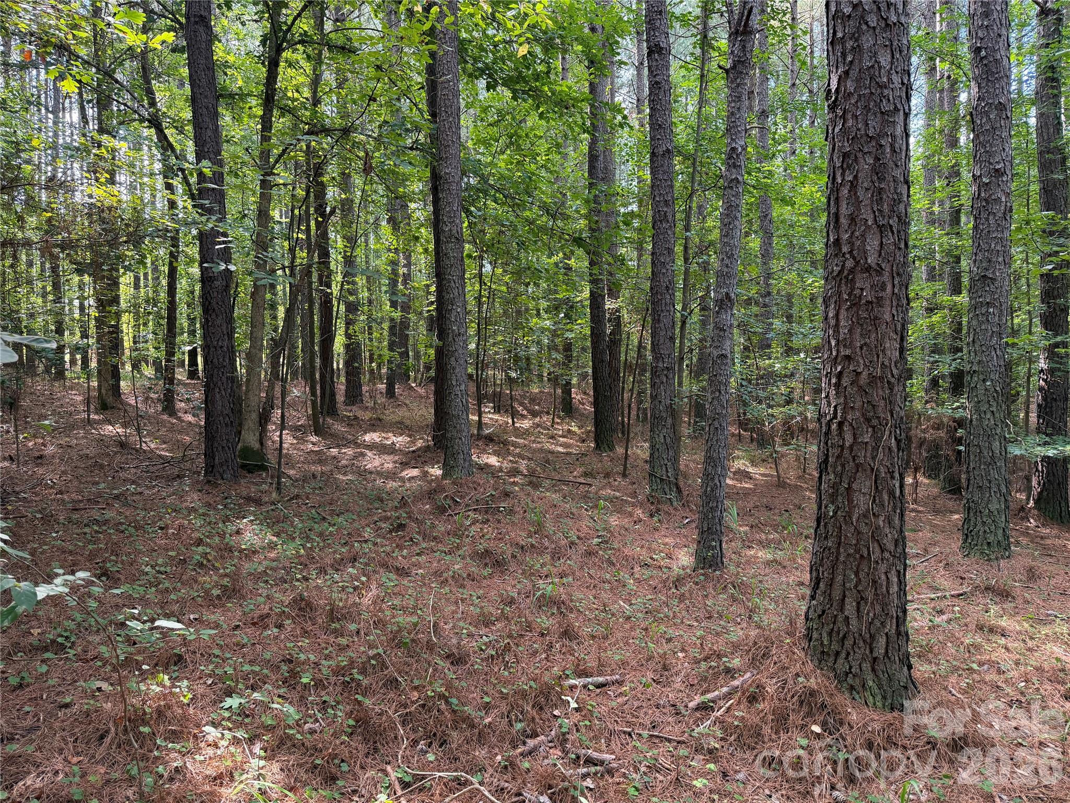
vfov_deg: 56.8
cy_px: 402
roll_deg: +1.5
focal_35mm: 24
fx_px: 742
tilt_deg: -1.7
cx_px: 535
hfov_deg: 71.6
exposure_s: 1/133
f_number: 1.78
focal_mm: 6.76
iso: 125
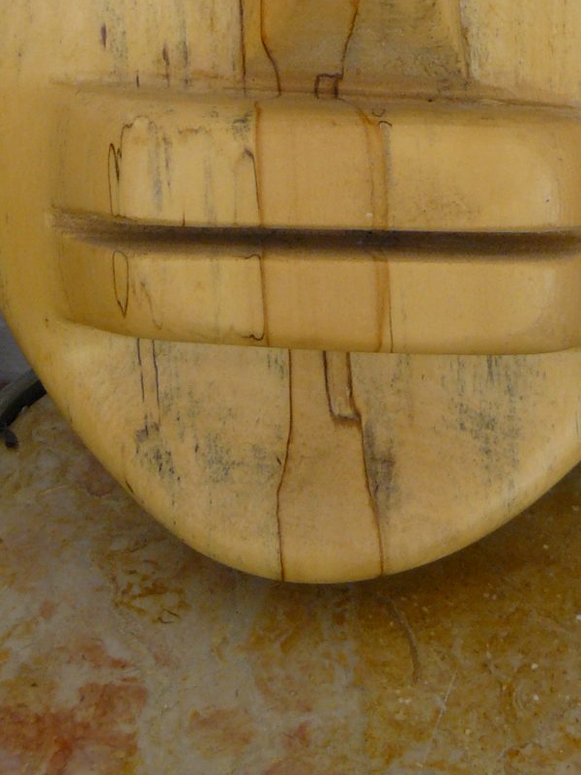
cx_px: 496
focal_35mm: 92
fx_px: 2058
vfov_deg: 20.6
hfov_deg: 15.9
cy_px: -12
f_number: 2.8
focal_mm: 6
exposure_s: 1/40
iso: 100
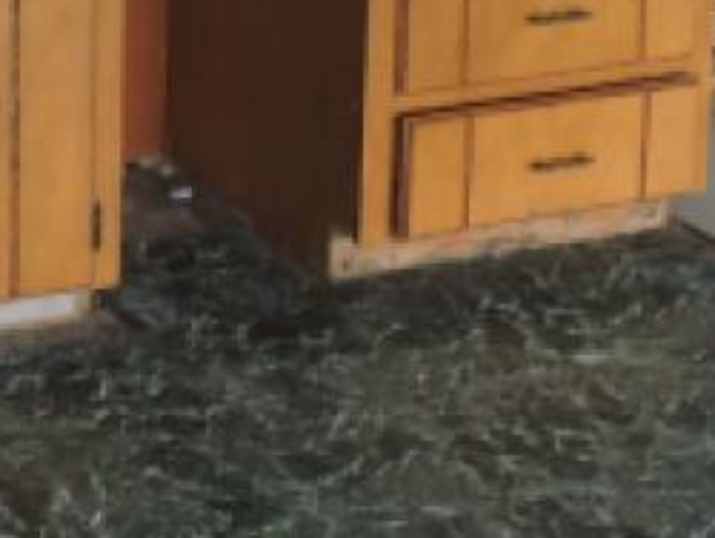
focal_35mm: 123
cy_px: -408
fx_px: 2543
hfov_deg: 15.7
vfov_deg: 11.3
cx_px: -26
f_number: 3.5
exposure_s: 1/40
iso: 360
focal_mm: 5.4
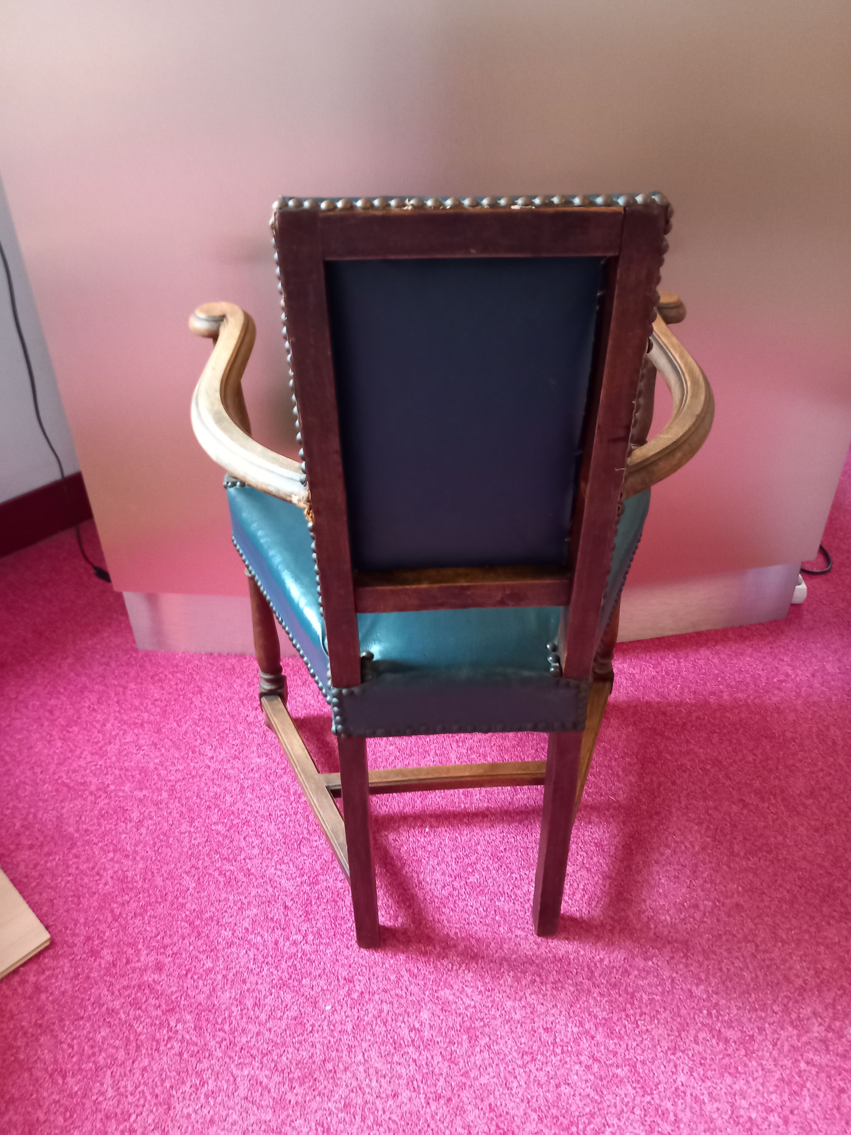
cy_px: 568
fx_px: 885
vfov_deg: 65.3
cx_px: 426
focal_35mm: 27
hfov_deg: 51.4
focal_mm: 4
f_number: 1.8
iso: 500
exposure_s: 1/20
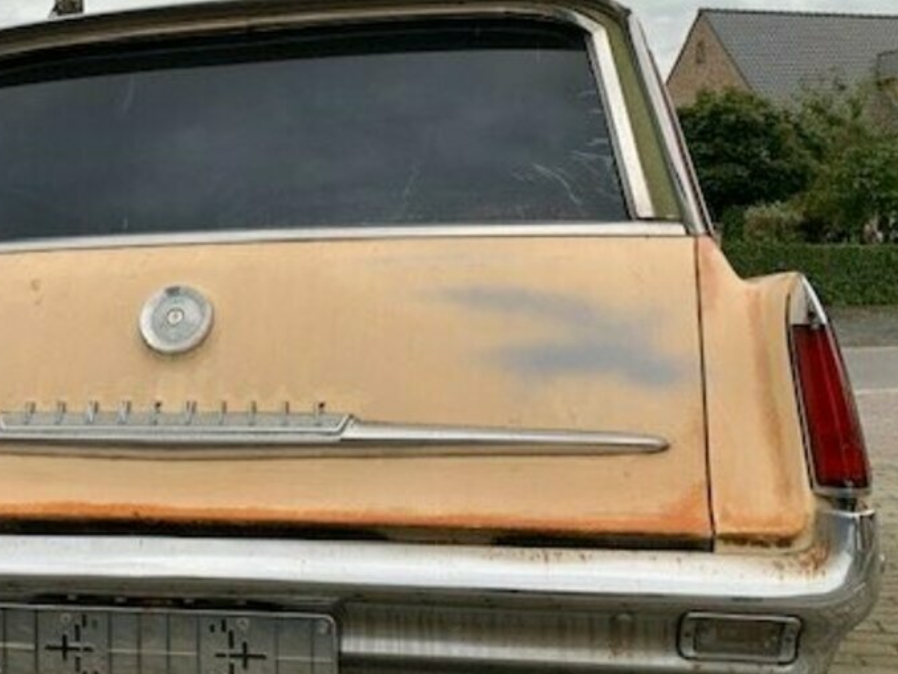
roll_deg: +0.9
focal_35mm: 46
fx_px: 1194
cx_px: 246
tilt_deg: -3.3
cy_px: 342
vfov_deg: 31.5
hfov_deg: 40.3
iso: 25
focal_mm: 4.25
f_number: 1.8
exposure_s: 1/225
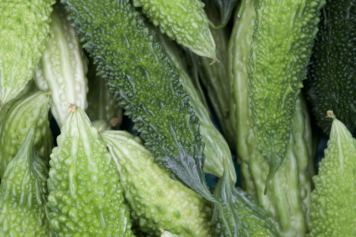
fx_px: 712
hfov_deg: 28.1
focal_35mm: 72
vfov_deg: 18.9
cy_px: 118
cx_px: 178
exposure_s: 1/200
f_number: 7.1
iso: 400
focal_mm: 48
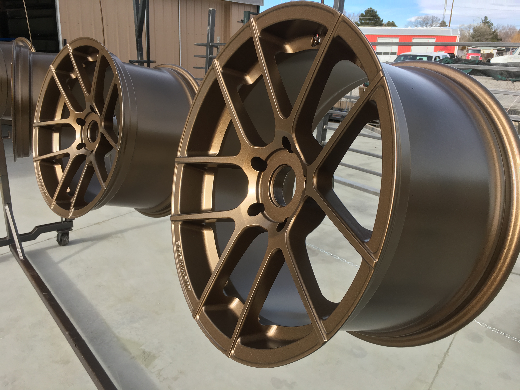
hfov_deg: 61.7
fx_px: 436
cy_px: 195
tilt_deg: -13.0
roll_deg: +3.5
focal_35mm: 29
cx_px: 260
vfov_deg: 48.2
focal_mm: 4.15
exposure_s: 1/620
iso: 25
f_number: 2.2
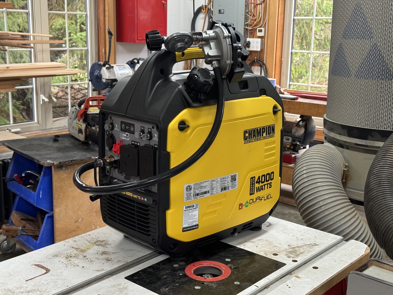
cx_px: 196
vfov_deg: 30.3
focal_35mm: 48
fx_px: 545
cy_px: 148
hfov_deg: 39.7
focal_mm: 6.76
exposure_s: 1/60
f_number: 1.78
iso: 160
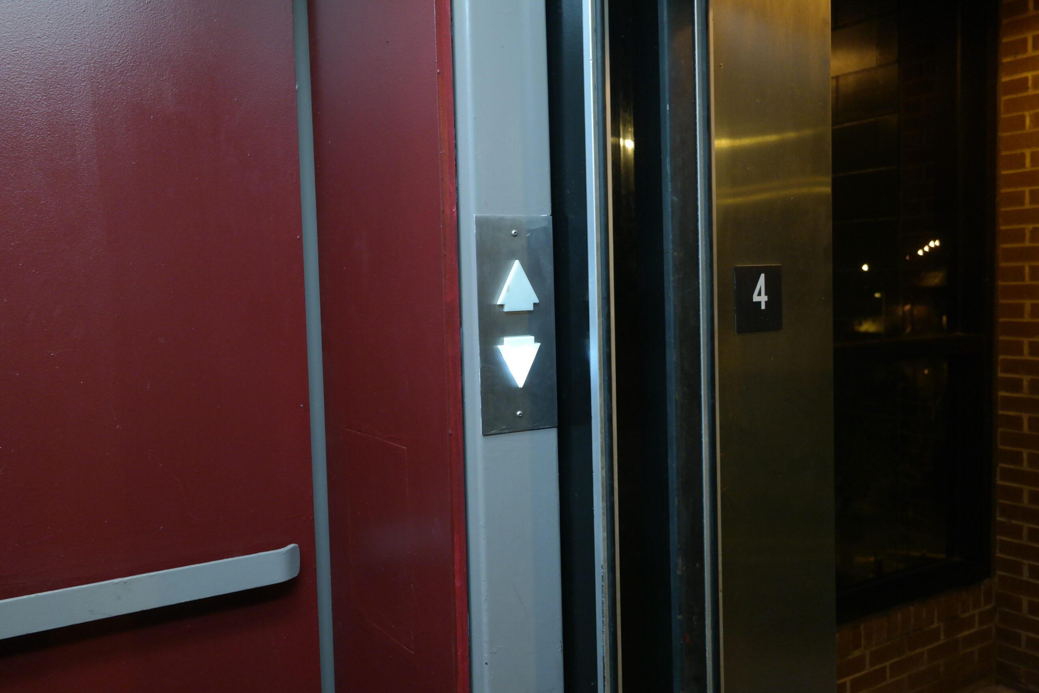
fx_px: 866
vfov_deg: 43.6
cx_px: 520
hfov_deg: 61.9
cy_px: 346
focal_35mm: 30
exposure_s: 1/40
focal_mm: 20
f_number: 3.5
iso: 800
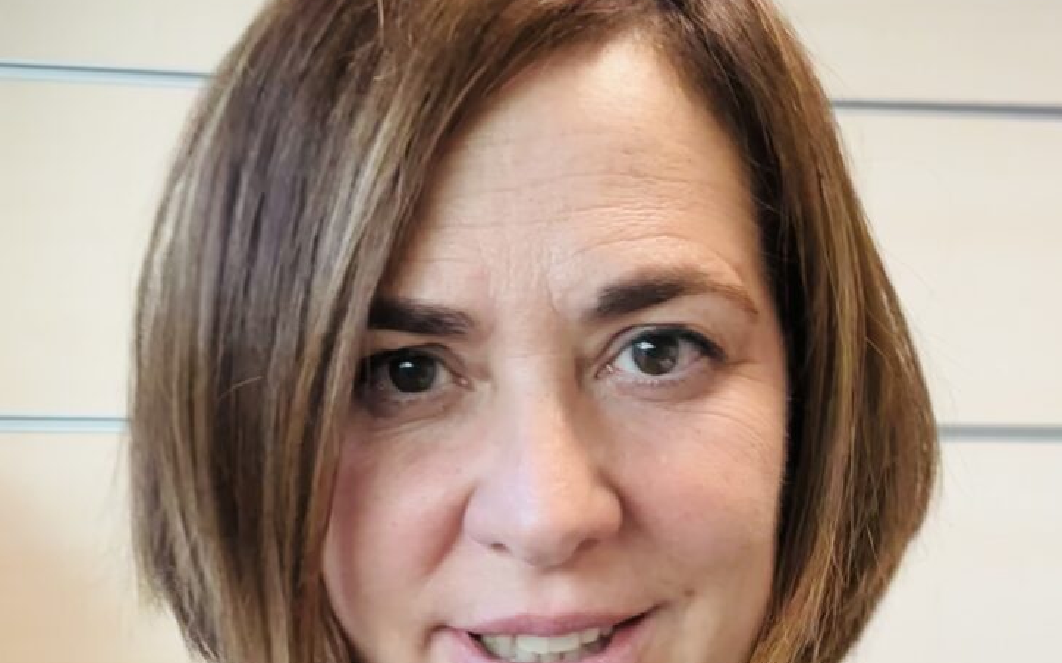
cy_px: 427
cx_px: 515
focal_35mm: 45
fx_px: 1302
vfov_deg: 28.4
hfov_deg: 44.4
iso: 200
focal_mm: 2.69
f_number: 1.9
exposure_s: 1/50
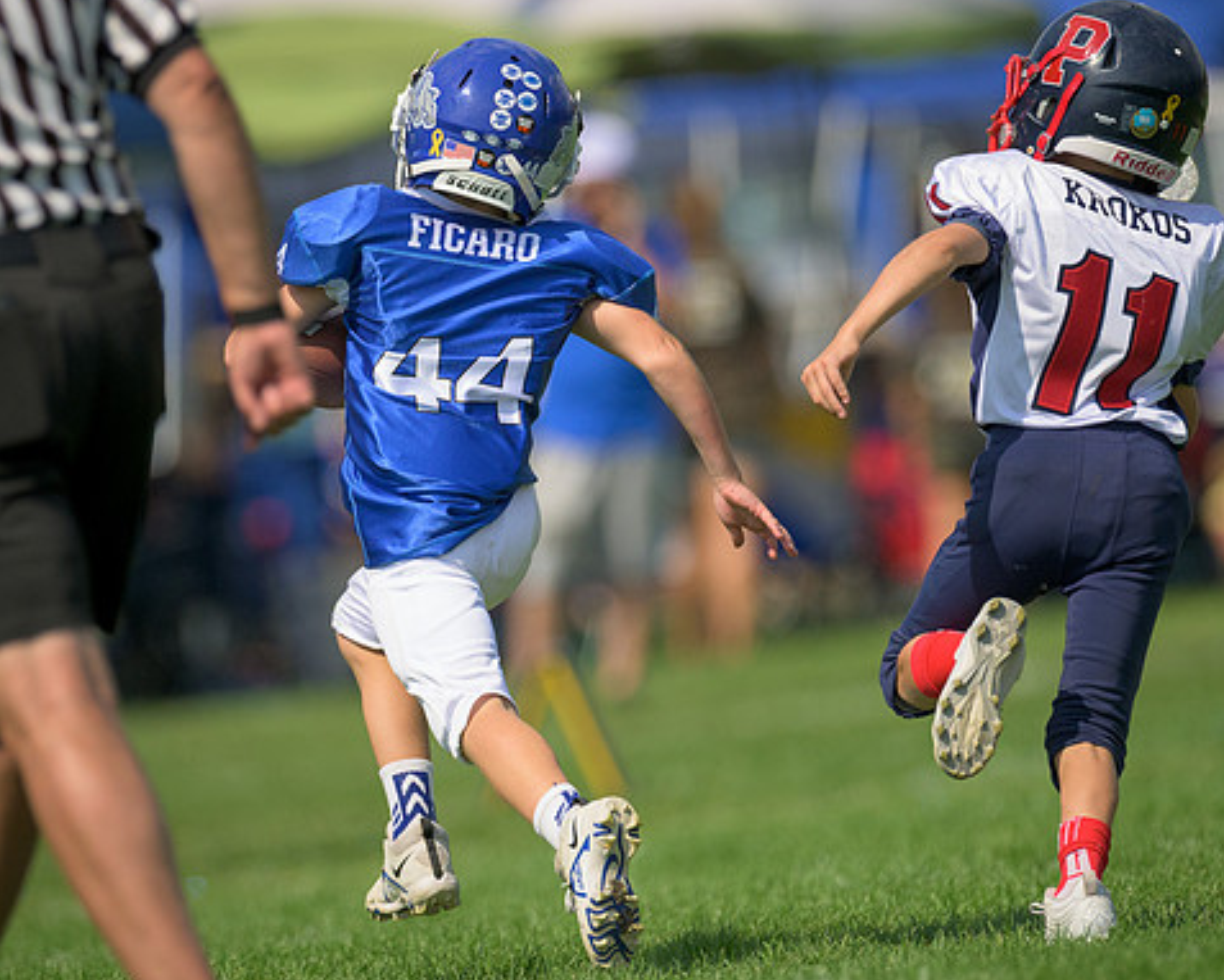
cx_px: 491
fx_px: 30007
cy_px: 463
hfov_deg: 2.3
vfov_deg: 1.9
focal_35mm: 828
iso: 640
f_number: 4
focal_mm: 500
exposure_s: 1/6400
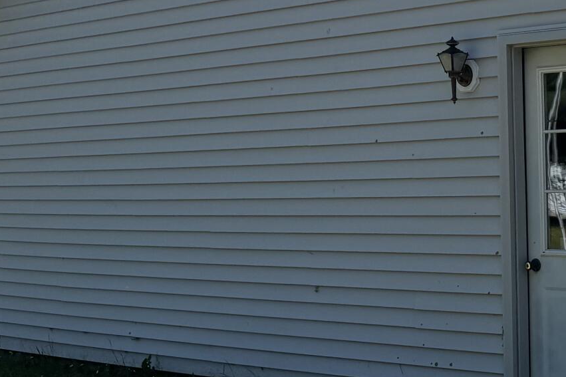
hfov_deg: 21.5
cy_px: 189
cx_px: 676
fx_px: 1383
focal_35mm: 88
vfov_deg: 15.5
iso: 80
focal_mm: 6.76
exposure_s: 1/3802
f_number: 1.78
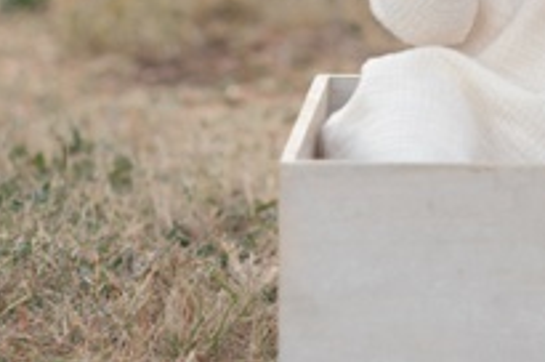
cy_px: -108
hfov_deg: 5.0
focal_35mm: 409
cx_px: 643
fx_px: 6182
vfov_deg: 3.3
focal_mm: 135
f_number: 3.2
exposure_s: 1/250
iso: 640
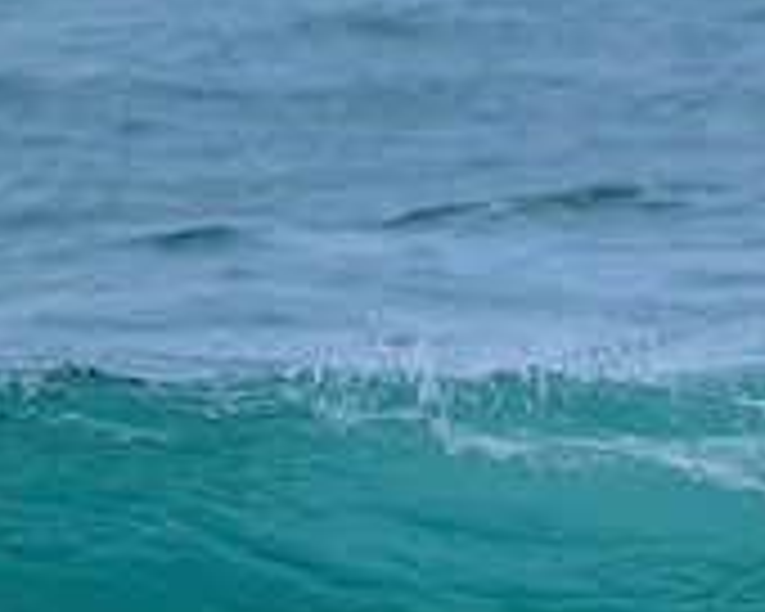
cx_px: 891
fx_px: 81508
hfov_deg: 0.5
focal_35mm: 3600
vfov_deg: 0.4
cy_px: 716
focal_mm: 1120
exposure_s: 1/2000
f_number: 9
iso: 3600
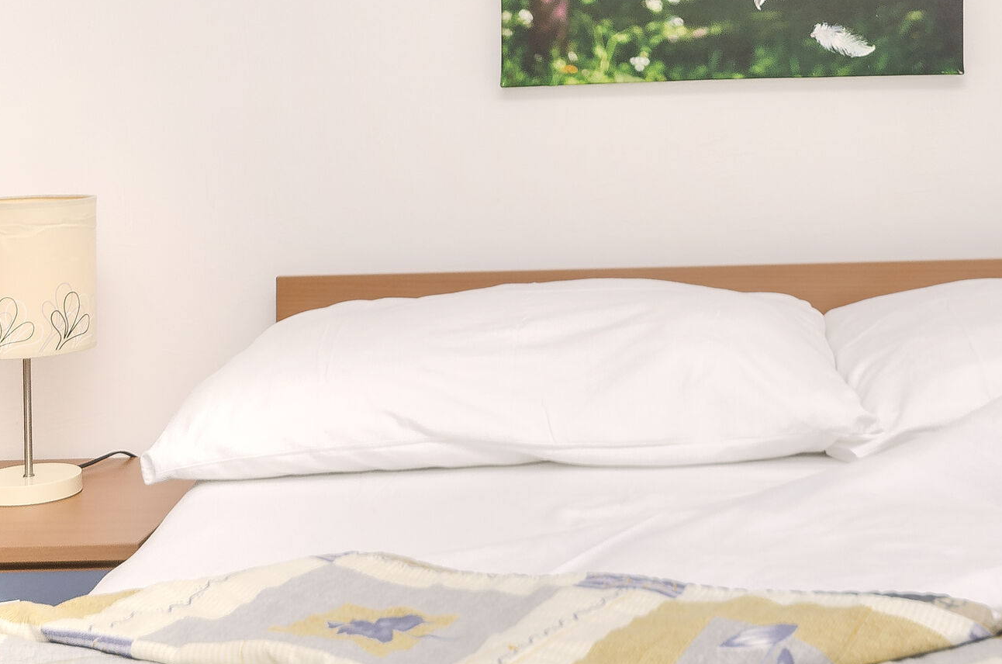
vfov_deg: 20.3
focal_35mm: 65
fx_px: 1806
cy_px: 20
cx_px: 621
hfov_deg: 30.9
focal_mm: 20
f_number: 8
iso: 160
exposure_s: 1/200
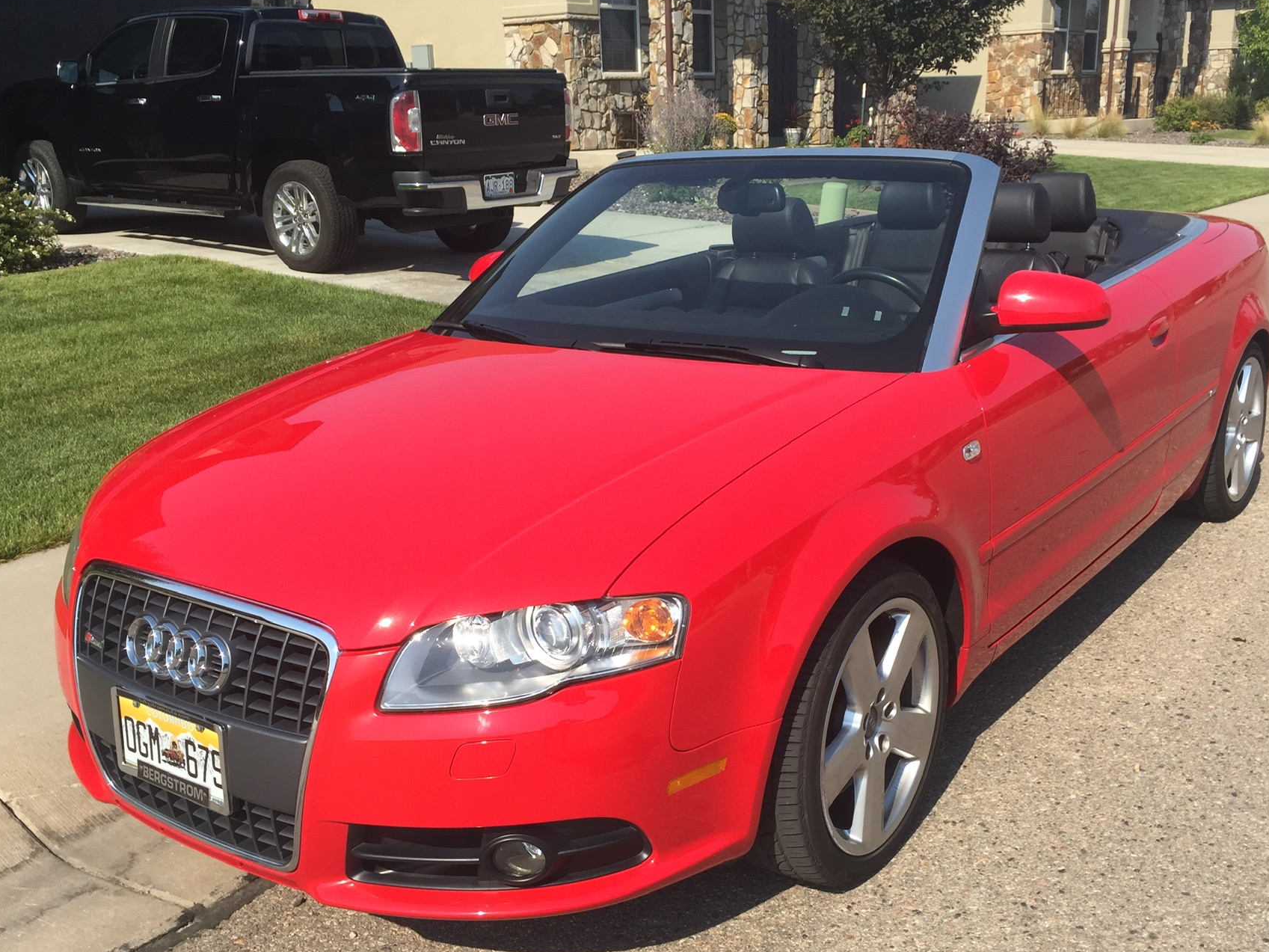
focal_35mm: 35
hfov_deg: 52.6
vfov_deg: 40.6
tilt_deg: -18.9
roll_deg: +0.8
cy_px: 539
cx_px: 677
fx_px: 1283
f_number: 2.2
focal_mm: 4.15
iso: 32
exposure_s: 1/1364
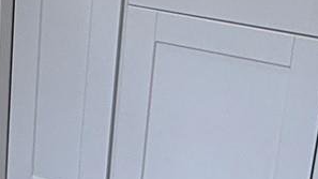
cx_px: -18
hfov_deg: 19.6
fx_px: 885
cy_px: 23
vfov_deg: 11.5
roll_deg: -1.2
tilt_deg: -18.2
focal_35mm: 105
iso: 100
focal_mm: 2.22
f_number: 2.2
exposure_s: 1/120
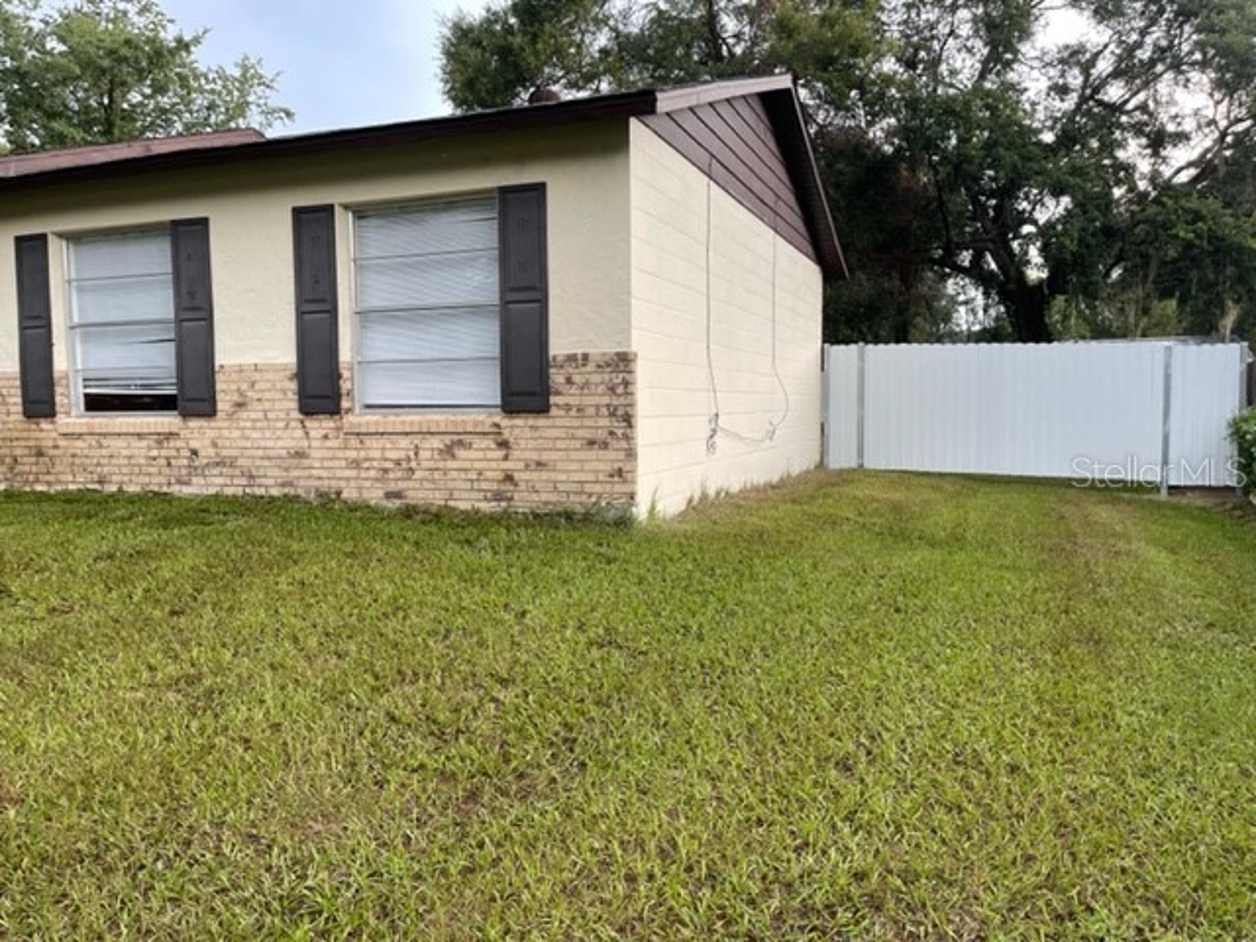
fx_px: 943
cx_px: 628
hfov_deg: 67.3
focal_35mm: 26
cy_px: 471
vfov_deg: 53.1
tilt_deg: -4.2
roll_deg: +0.6
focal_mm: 5.1
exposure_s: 1/121
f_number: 1.6
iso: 50
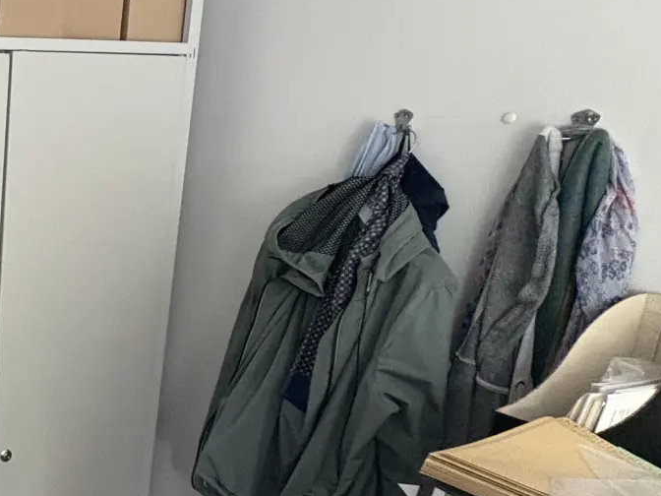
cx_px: -185
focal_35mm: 40
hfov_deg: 34.3
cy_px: 285
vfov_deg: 35.9
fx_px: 764
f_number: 2.2
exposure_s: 1/60
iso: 500
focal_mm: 2.22
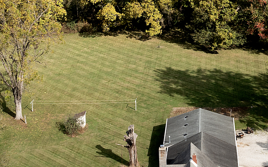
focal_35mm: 95
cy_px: 4
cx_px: 193
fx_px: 694
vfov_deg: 13.6
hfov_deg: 21.7
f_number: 8
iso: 100
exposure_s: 1/160
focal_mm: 10.26
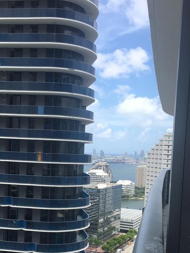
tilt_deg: -3.2
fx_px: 358
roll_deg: -3.1
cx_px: 86
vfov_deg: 38.2
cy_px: 181
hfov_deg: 29.7
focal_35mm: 49
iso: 25
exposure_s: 1/1202
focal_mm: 4.15
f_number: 2.2
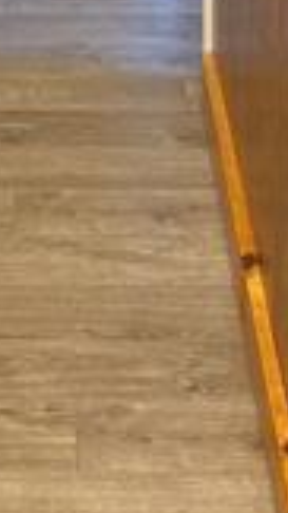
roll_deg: +0.6
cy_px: -605
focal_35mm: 124
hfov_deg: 9.7
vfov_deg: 13.8
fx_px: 1685
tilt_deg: -1.7
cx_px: 51
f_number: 1.78
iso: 160
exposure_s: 1/60
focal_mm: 6.76
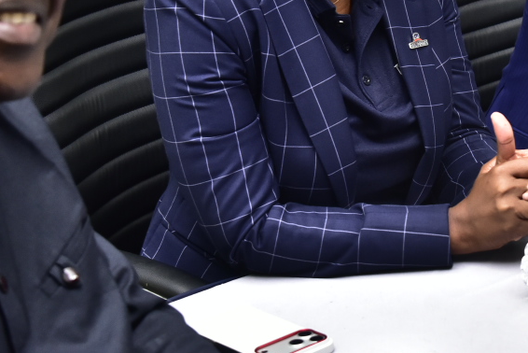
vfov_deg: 15.6
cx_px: 357
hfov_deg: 23.5
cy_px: -12
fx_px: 1262
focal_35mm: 86
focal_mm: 38
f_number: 5
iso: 1600
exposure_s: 1/100
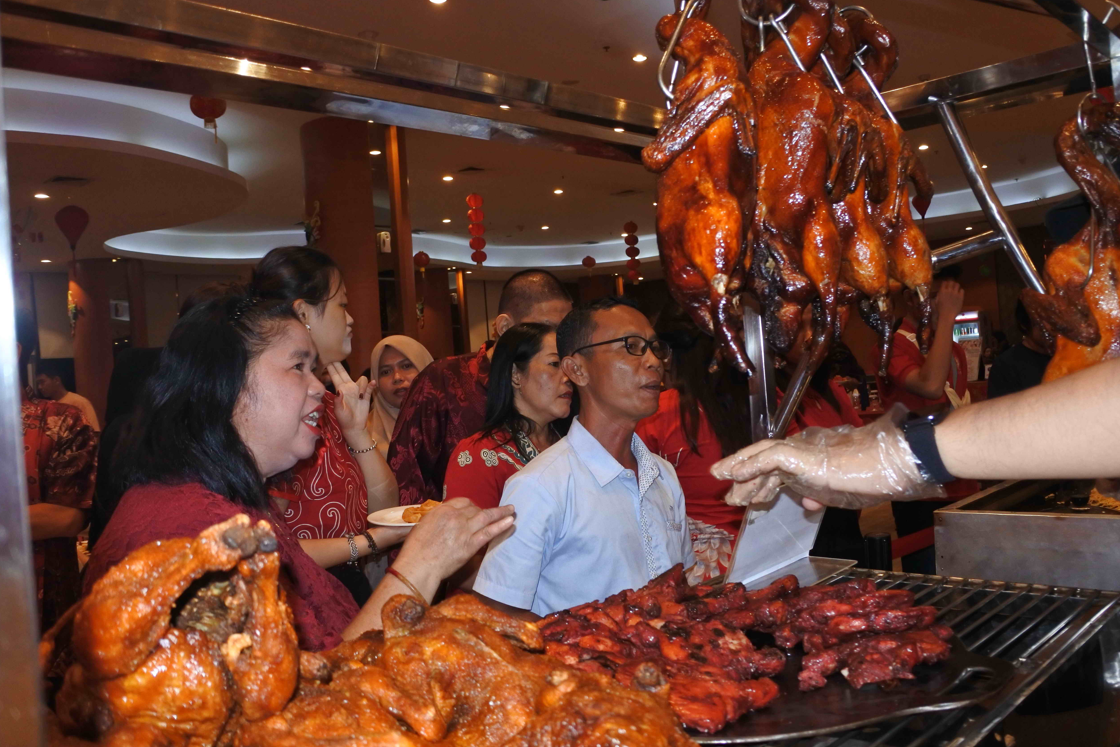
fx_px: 933
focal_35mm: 30
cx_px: 588
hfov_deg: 61.9
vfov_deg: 43.6
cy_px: 357
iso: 800
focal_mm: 10
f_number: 3.5
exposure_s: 1/60
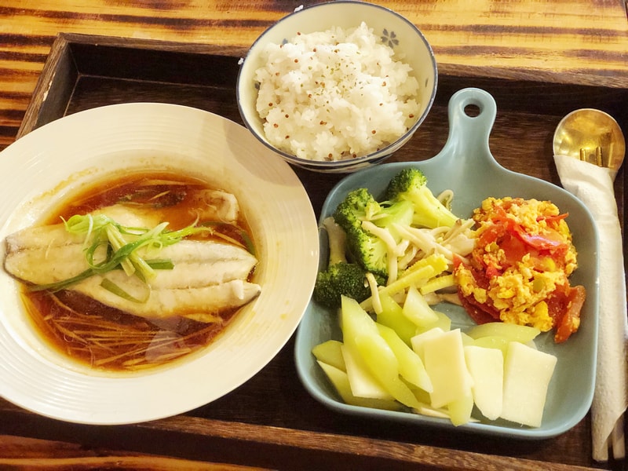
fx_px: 1034
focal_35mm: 57
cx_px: 314
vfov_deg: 25.7
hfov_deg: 33.8
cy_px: 236
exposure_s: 1/30
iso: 400
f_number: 2.8
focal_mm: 6.6
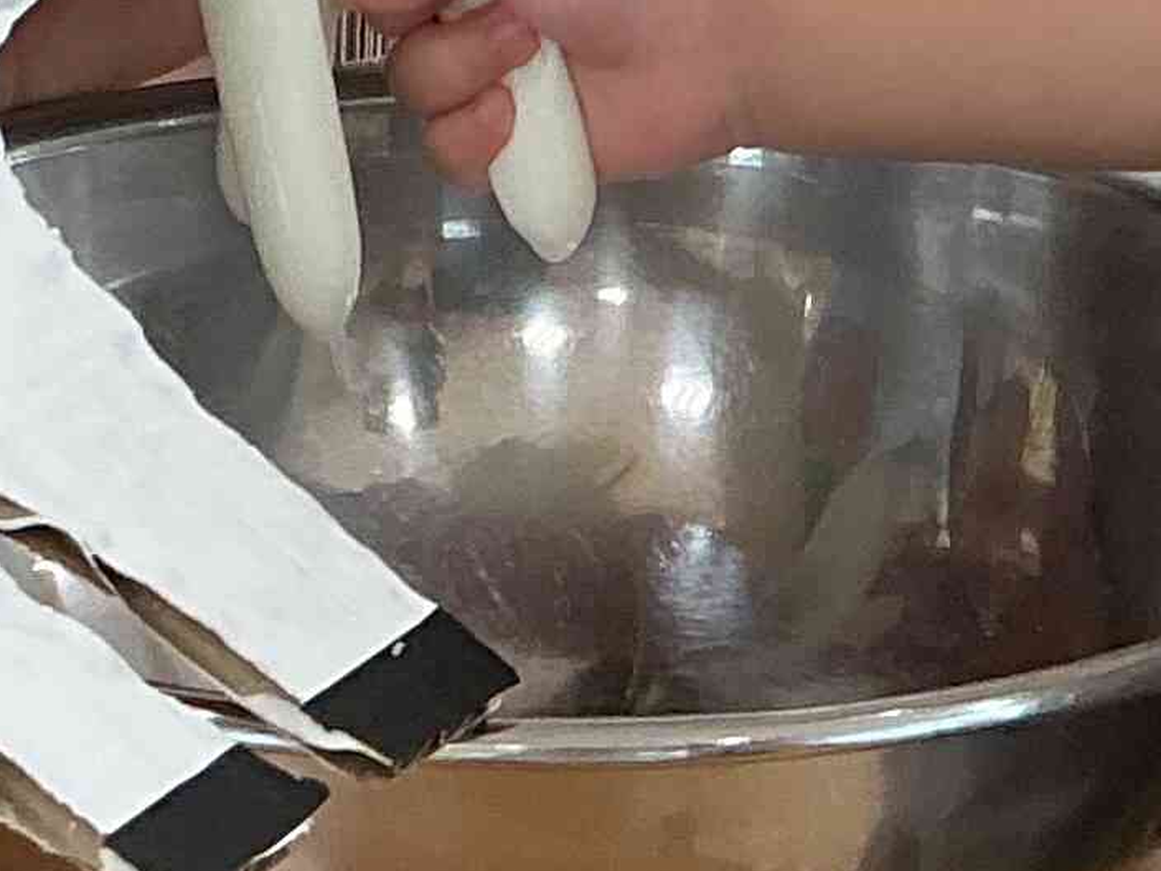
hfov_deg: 11.9
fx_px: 5568
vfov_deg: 8.3
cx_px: 567
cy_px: -1056
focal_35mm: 166
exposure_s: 1/100
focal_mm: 3
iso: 50
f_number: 1.8
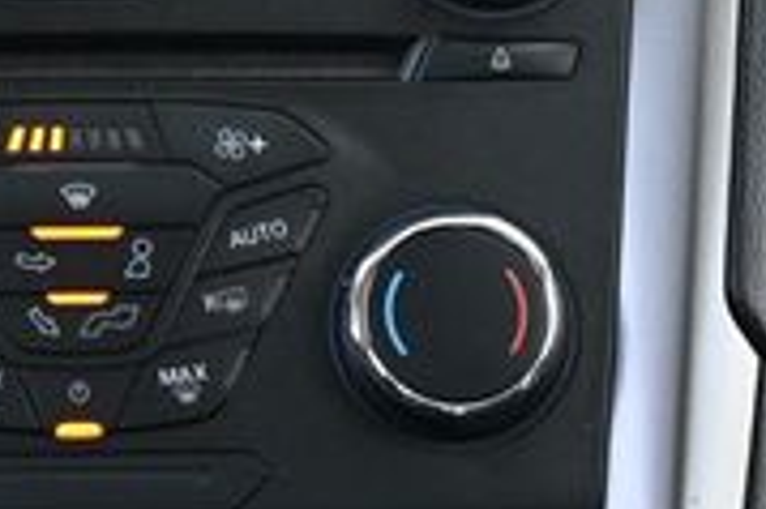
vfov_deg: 5.6
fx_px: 5140
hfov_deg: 8.5
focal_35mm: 242
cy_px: -240
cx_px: 90
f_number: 6
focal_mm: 45
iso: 800
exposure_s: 1/125
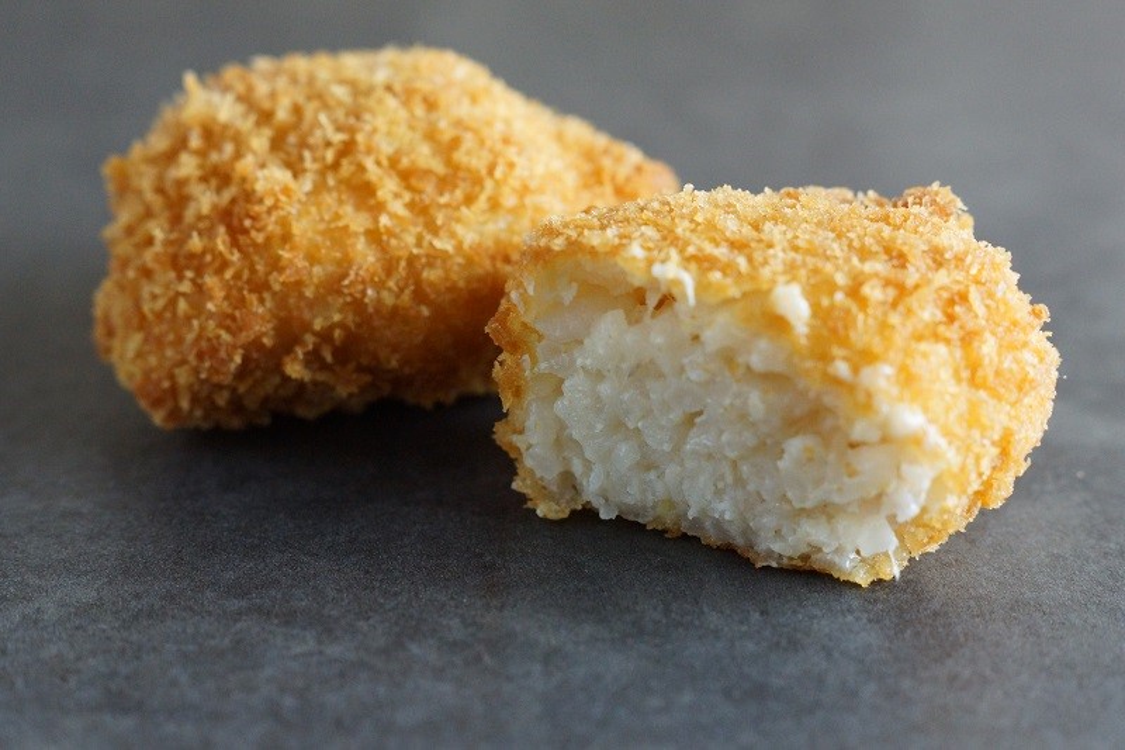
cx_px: 562
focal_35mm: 75
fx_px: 2343
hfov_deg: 27.0
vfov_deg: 18.2
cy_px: 375
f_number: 4
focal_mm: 50
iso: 1600
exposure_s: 1/160
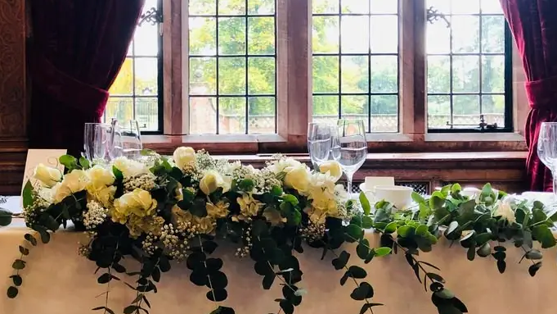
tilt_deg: -5.3
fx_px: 635
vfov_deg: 27.7
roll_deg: +0.6
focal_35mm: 43
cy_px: 169
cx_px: 200
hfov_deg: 46.8
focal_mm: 4
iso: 40
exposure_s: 1/17
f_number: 1.8
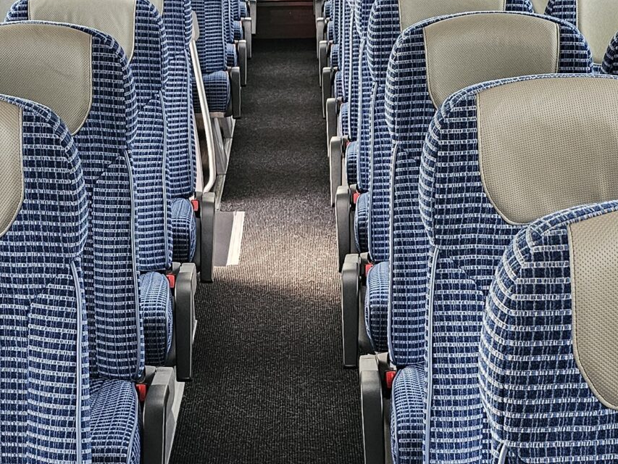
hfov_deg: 28.1
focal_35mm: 69
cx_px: 277
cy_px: 336
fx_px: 1232
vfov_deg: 21.2
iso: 640
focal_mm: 6.3
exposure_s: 1/33
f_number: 1.7
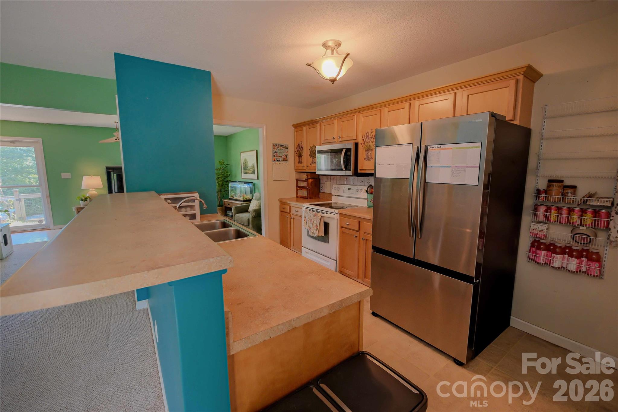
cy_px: 206
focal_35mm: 14
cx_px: 309
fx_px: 240
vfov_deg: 81.2
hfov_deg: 104.3
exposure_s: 1/50
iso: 1250
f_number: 2.8
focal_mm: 9
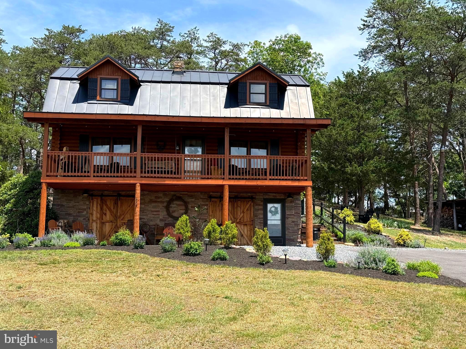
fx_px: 646
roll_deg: +0.3
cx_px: 233
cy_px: 174
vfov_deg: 30.3
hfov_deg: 39.7
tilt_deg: +8.5
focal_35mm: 48
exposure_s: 1/2342
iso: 64
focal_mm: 6.76
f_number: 1.78
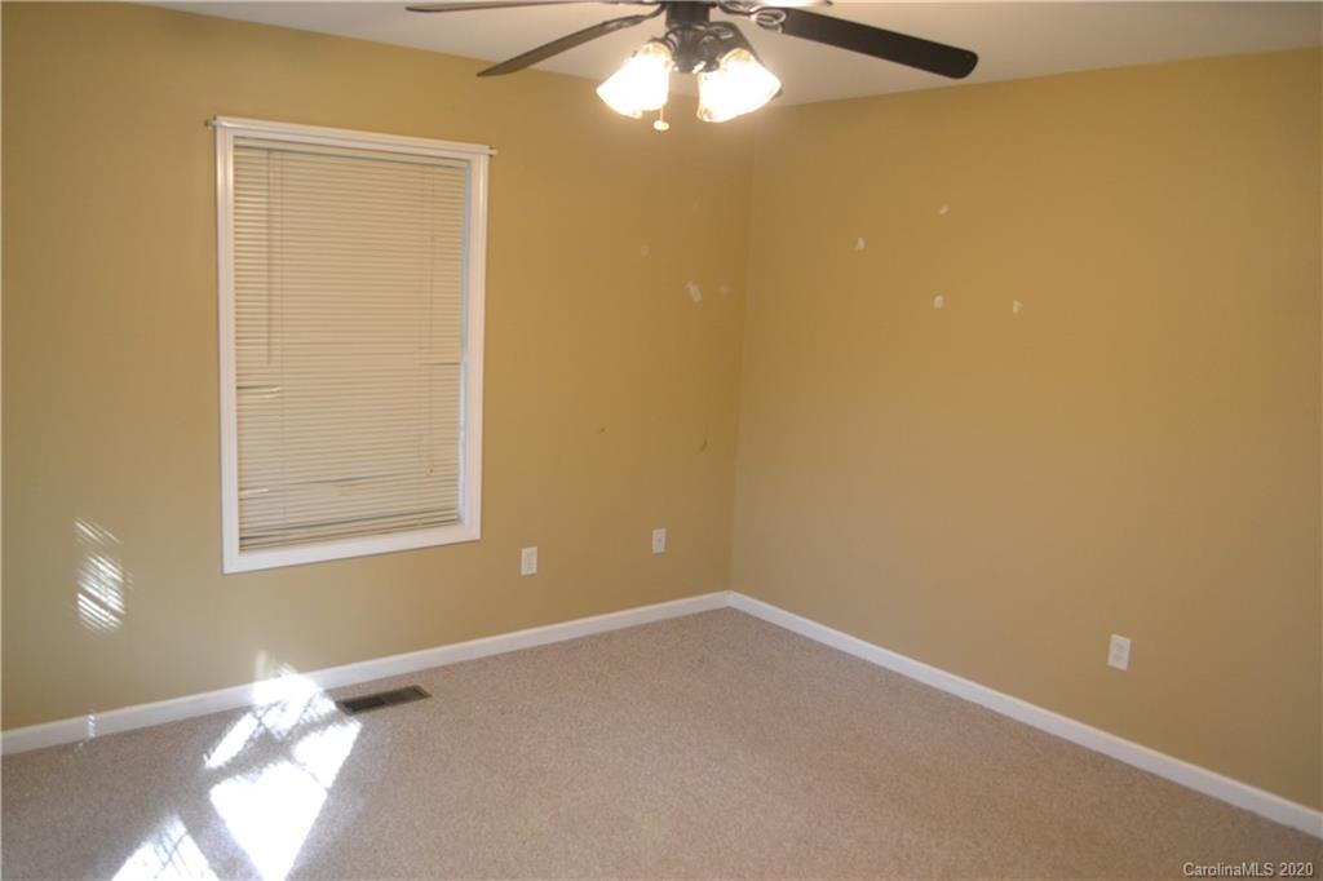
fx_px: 992
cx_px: 662
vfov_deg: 47.9
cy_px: 440
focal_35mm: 27
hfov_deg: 67.4
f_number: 3.5
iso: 1000
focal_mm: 18
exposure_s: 1/60
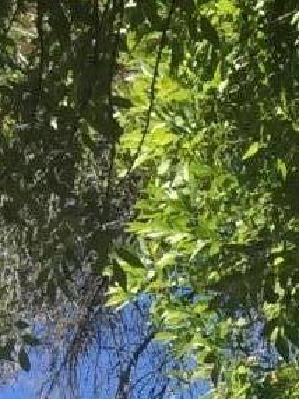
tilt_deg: -2.1
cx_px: 988
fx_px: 2341
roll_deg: +0.2
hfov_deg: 6.5
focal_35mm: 203
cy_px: 1247
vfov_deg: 8.1
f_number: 2.2
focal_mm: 4.15
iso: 32
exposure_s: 1/1364
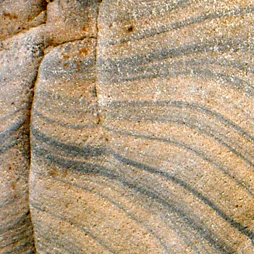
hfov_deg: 4.6
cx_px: 410
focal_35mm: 380
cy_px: 258
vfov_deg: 4.6
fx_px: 3155
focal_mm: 16.8
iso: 50
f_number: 4.9
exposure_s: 1/60
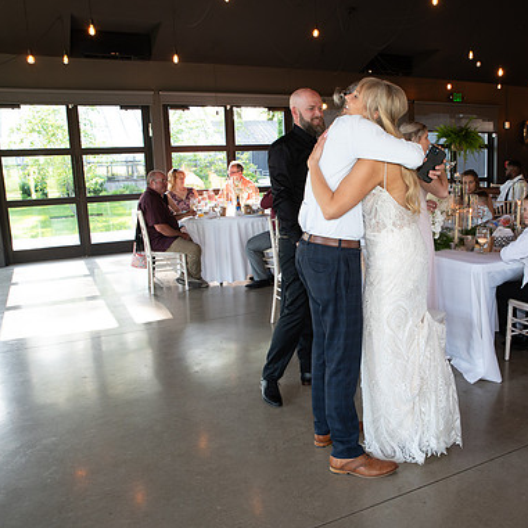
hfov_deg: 51.6
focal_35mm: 31
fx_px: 535
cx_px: 351
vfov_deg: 52.5
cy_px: 265
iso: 1000
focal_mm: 24
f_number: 5
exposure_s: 1/125
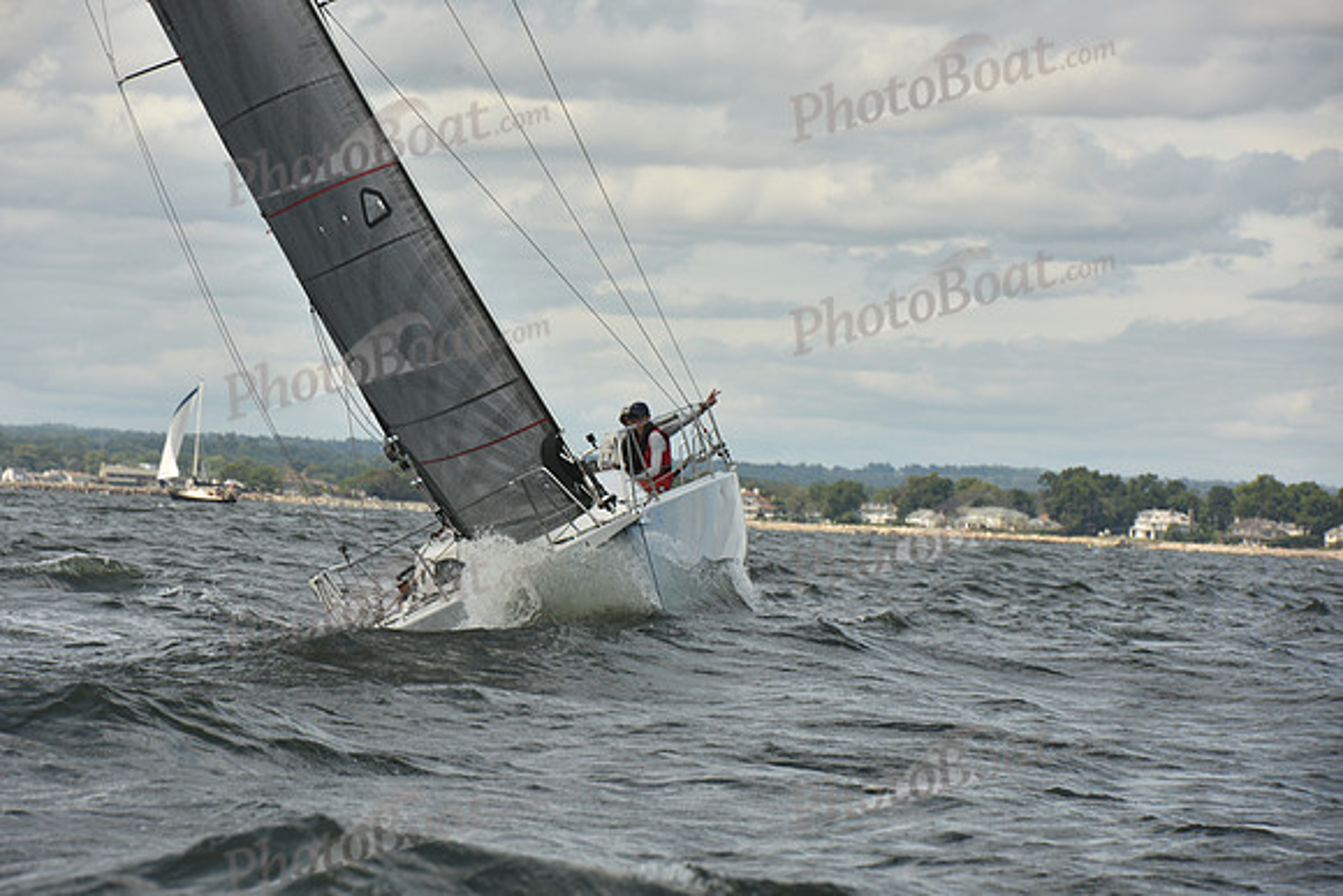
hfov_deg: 10.3
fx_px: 7463
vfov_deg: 6.9
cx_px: 672
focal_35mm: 200
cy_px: 448
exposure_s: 1/800
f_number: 10
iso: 250
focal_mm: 200
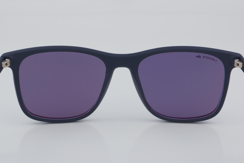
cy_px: 82
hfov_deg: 24.6
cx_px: 122
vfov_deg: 16.6
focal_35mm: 82
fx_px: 559
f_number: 32
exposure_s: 1/4
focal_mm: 55
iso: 100
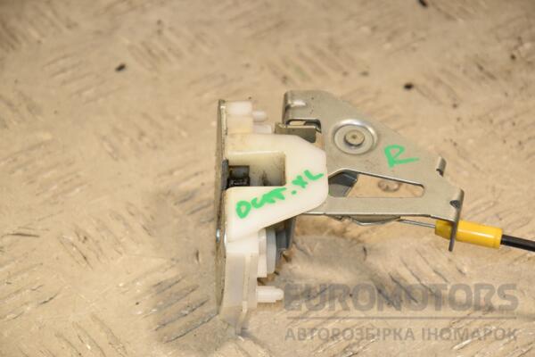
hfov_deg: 13.0
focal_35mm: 158
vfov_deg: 8.7
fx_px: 2340
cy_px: 178
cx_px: 268
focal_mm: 105
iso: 800
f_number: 7.1
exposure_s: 1/200
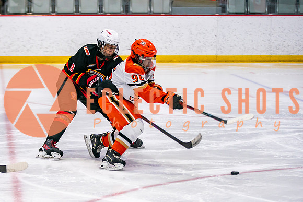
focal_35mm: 159
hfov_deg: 12.8
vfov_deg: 8.6
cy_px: 149
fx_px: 1342
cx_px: 72
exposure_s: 1/640
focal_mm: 95
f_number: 2.8
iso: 640
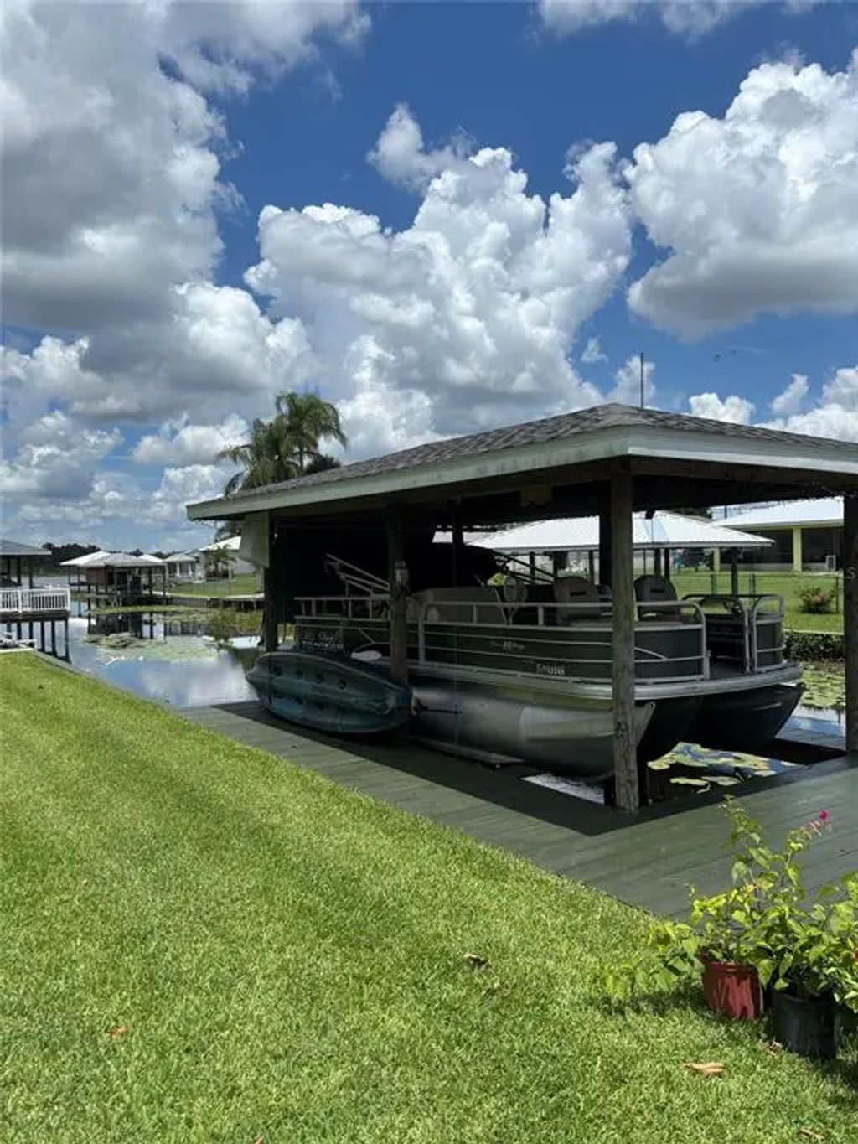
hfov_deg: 53.1
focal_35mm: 26
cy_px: 572
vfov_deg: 67.3
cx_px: 429
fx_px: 859
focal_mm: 5.96
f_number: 1.6
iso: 50
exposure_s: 1/5618
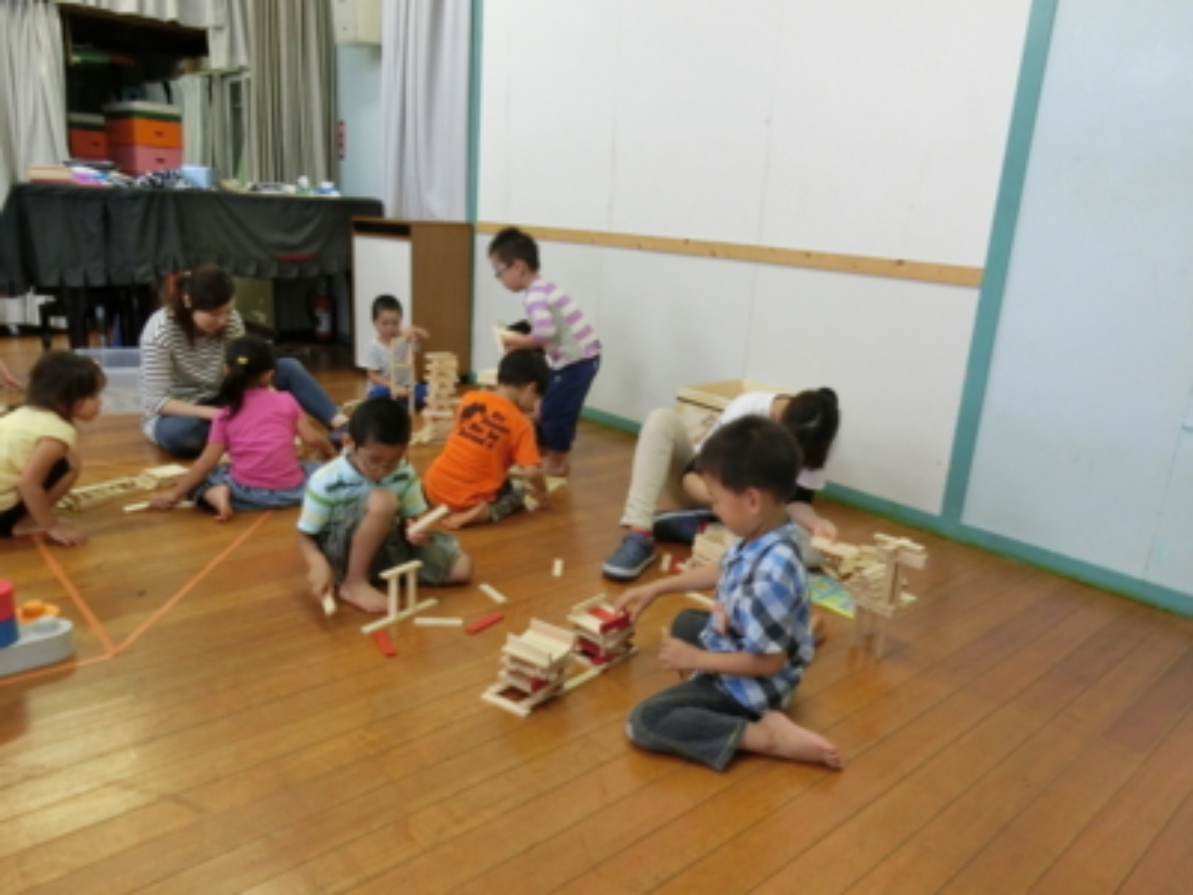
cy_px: 448
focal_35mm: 25
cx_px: 596
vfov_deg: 54.9
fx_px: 862
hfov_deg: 69.4
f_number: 3.5
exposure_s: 1/40
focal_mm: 4.5
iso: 400
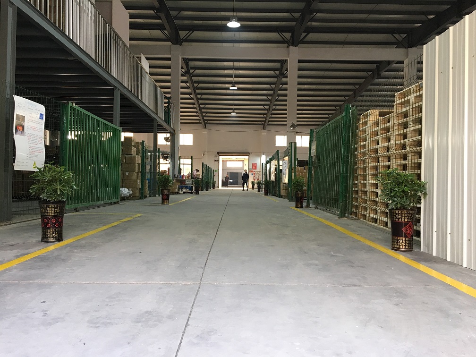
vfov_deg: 48.2
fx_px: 399
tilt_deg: +1.4
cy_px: 178
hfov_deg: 61.7
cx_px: 238
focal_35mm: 29
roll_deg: -0.7
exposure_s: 1/33
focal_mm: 4.15
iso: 100
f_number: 2.2
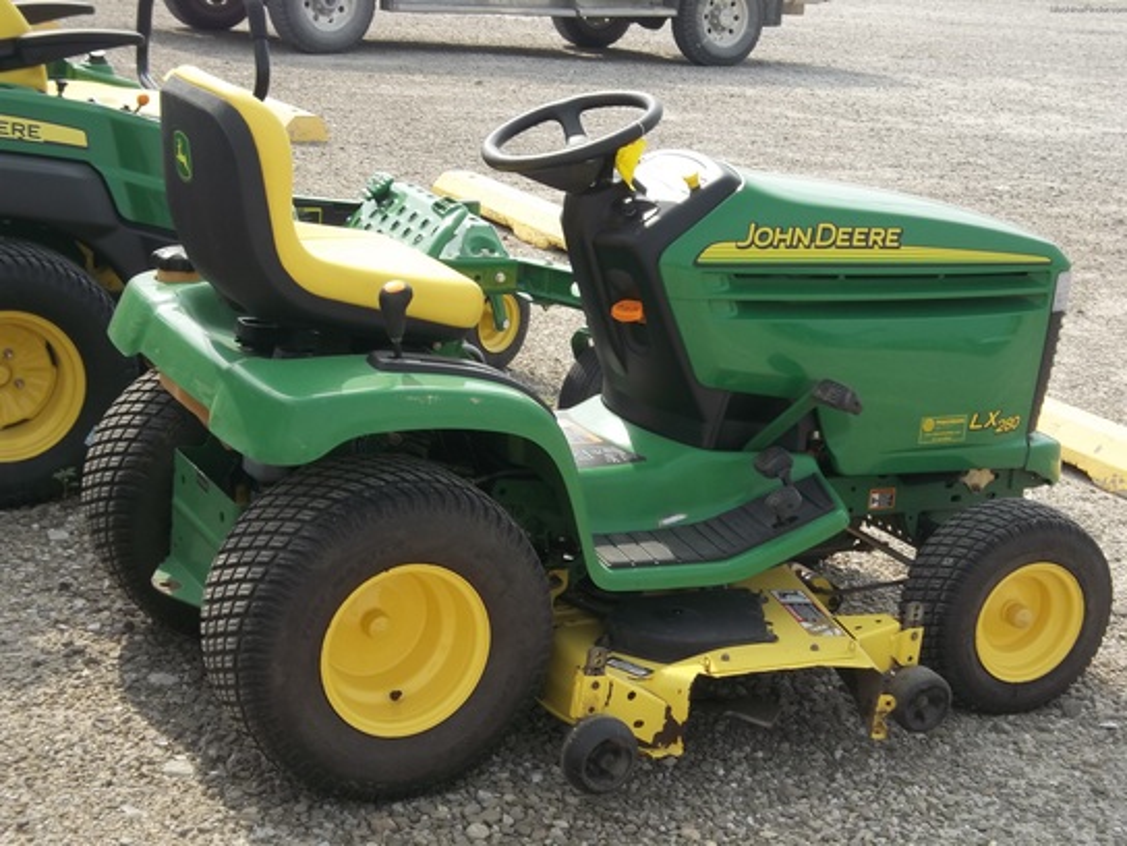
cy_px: 423
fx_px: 2051
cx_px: 564
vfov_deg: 23.3
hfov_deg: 30.7
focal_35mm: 63
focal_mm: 11.2
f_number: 5.6
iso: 80
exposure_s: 1/200
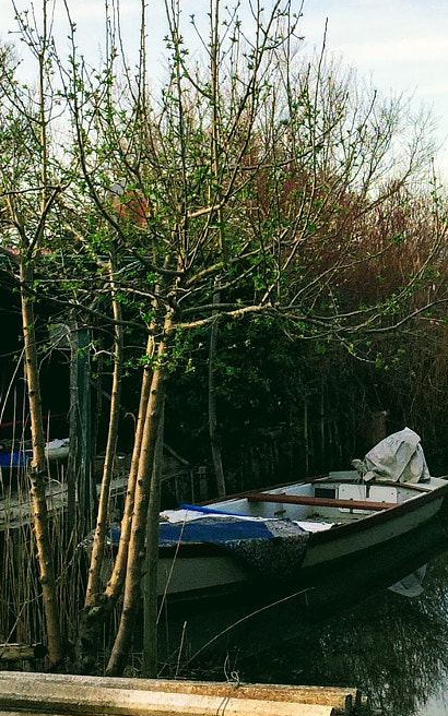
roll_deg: +1.2
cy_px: 219
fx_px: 1465
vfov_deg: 27.3
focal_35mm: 75
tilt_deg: +2.7
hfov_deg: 17.0
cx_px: 445
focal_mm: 4.15
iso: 32
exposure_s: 1/860
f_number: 2.2
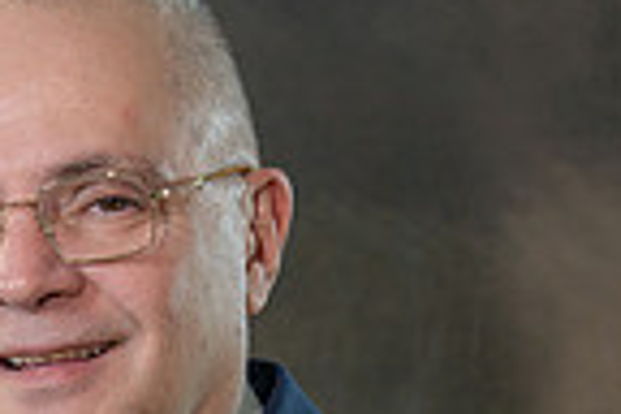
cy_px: 640
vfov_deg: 3.2
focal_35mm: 423
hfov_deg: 4.9
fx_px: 7296
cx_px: 69
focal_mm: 105
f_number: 5
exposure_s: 1/100
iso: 250
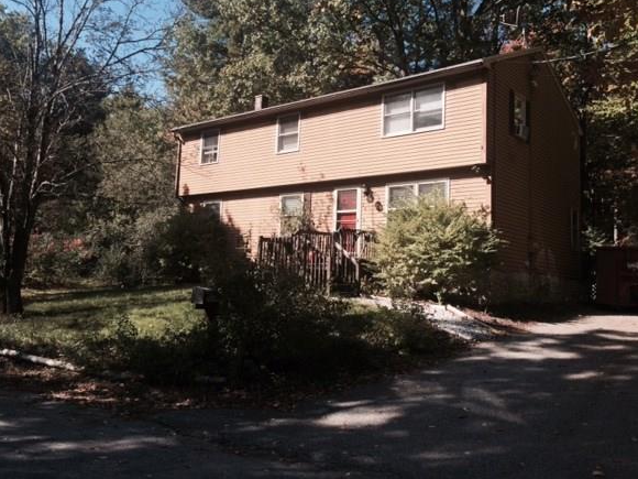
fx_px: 590
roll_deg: -1.8
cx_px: 315
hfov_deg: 56.8
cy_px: 216
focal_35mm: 32
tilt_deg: +4.6
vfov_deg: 44.1
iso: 32
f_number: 2.2
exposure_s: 1/1026
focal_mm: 4.15
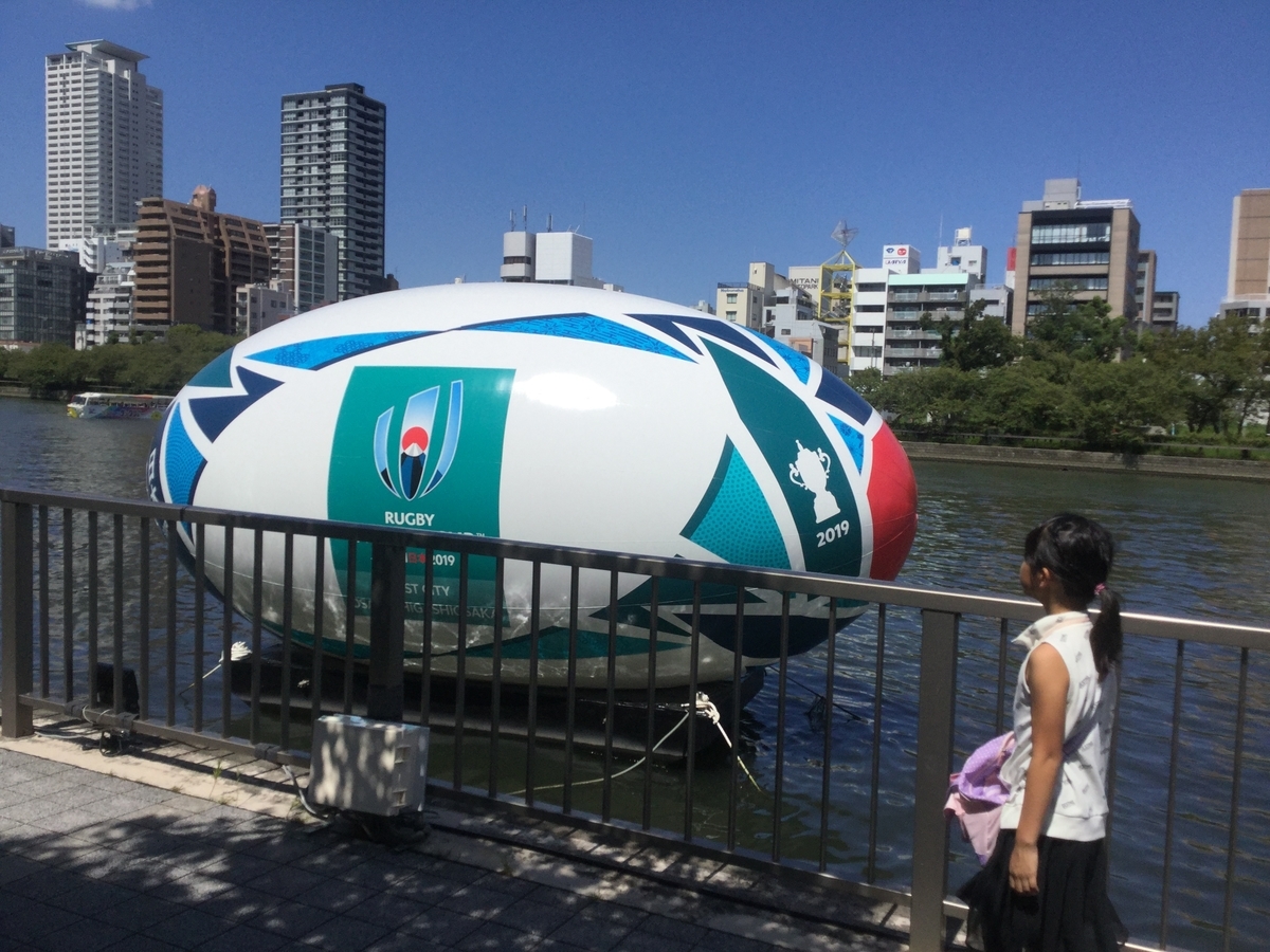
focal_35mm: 31
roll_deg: -1.5
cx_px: 635
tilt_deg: -6.9
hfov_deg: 58.4
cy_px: 476
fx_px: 1137
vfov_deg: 45.4
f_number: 2.4
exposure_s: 1/3401
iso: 25
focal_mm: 3.3
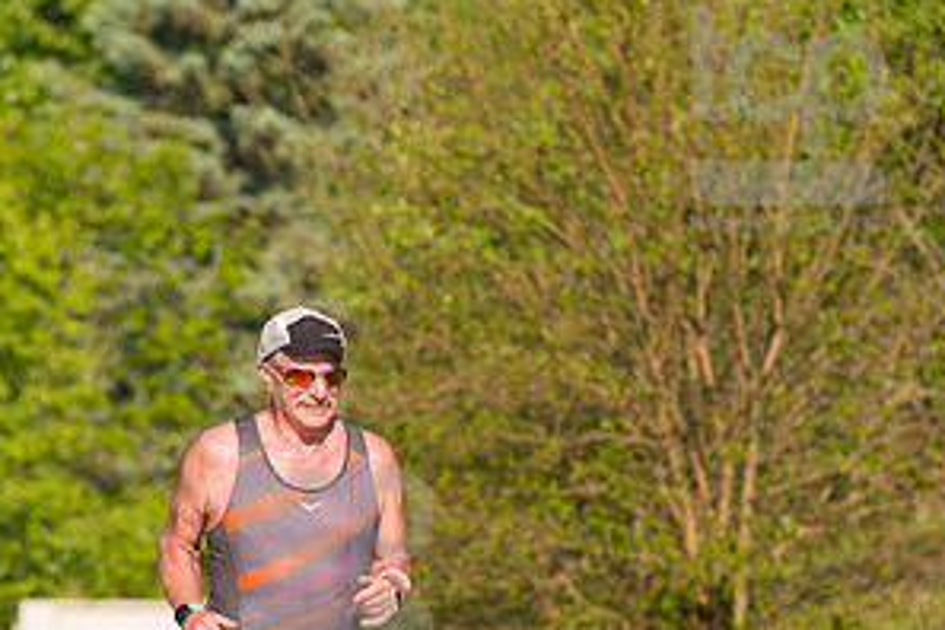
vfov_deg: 3.5
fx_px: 10263
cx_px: 337
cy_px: 558
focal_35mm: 391
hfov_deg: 5.3
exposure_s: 1/2000
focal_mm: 200
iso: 400
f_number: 5.6
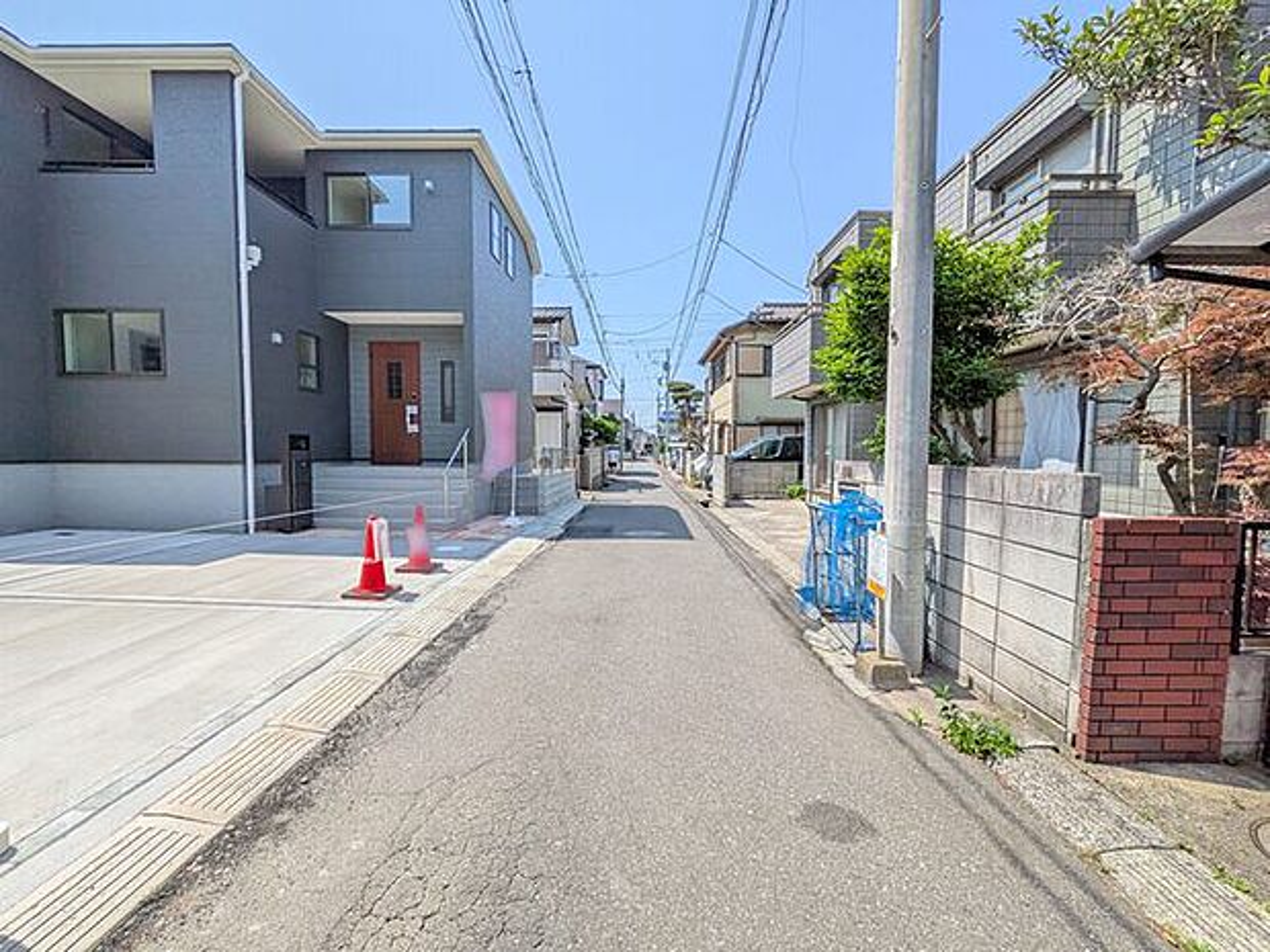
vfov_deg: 85.7
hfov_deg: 102.1
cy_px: 476
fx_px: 514
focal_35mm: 14
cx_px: 635
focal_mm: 1.83
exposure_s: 1/2532
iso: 51
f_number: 2.2
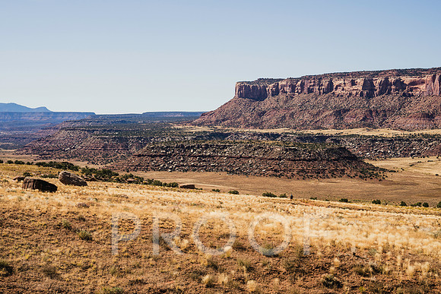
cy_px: 136
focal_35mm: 78
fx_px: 950
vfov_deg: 17.6
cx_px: 208
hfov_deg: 26.1
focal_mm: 70
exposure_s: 1/1000
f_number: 5
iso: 160
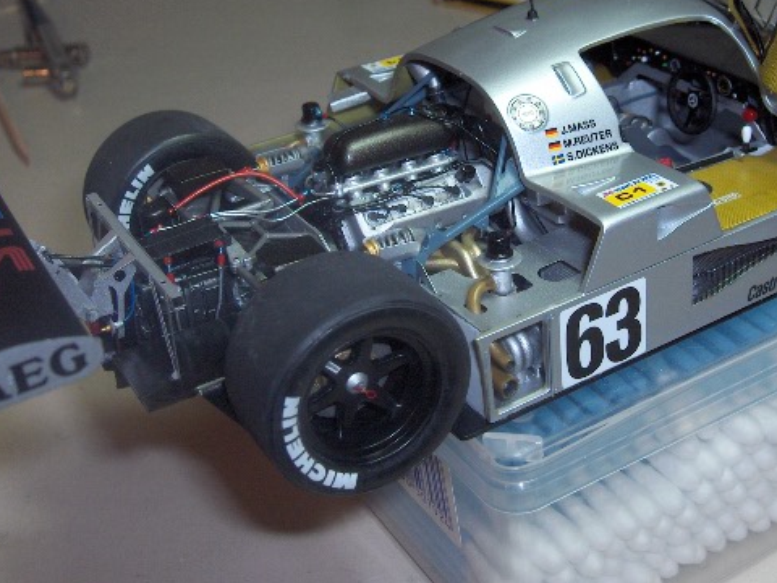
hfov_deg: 36.7
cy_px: 222
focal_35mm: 52
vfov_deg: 27.9
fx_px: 1167
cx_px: 474
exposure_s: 1/108
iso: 100
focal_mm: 8
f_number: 4.8
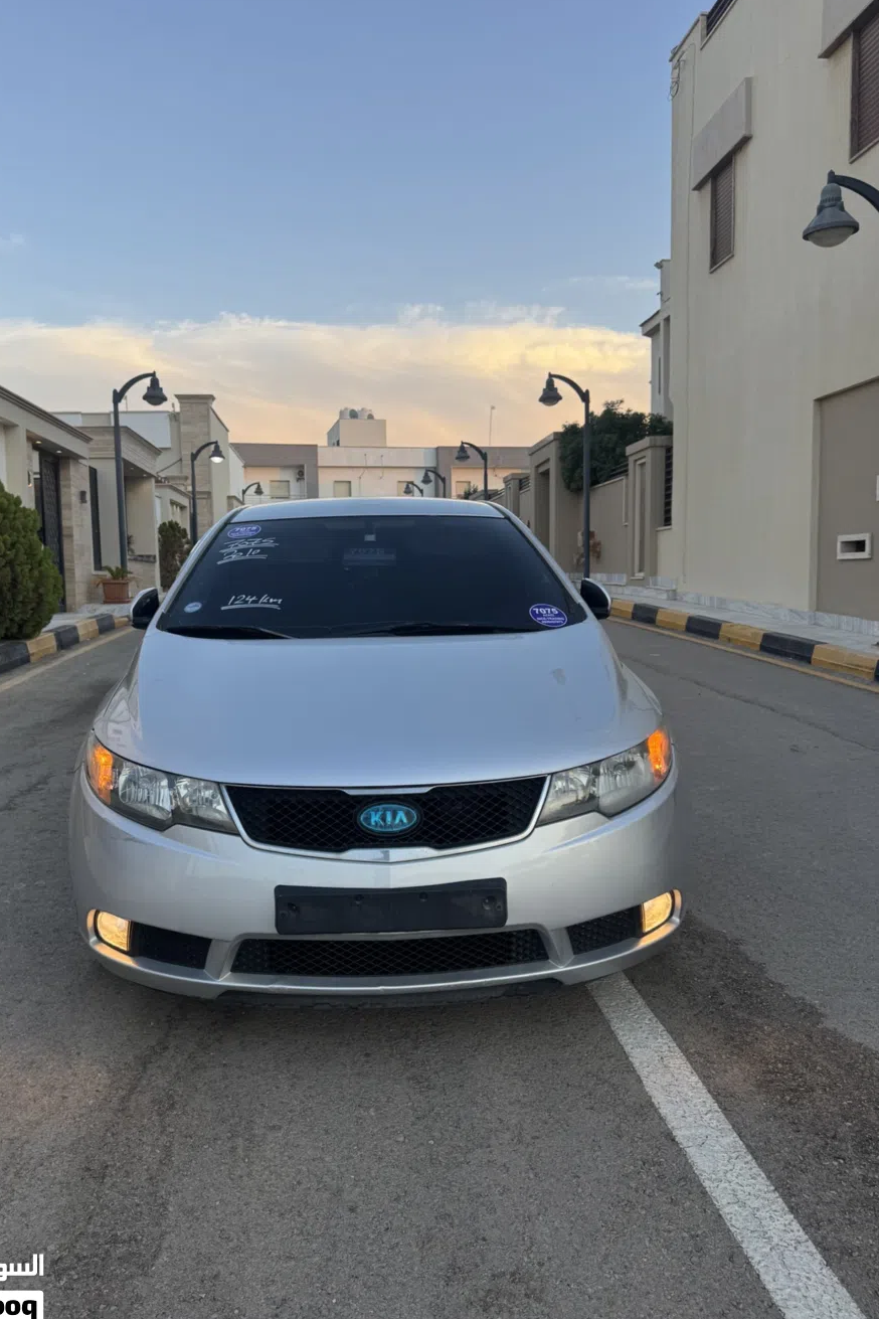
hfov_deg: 49.4
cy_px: 664
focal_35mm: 26
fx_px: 952
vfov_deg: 69.4
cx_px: 388
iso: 80
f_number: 1.78
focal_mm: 6.76
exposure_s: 1/436
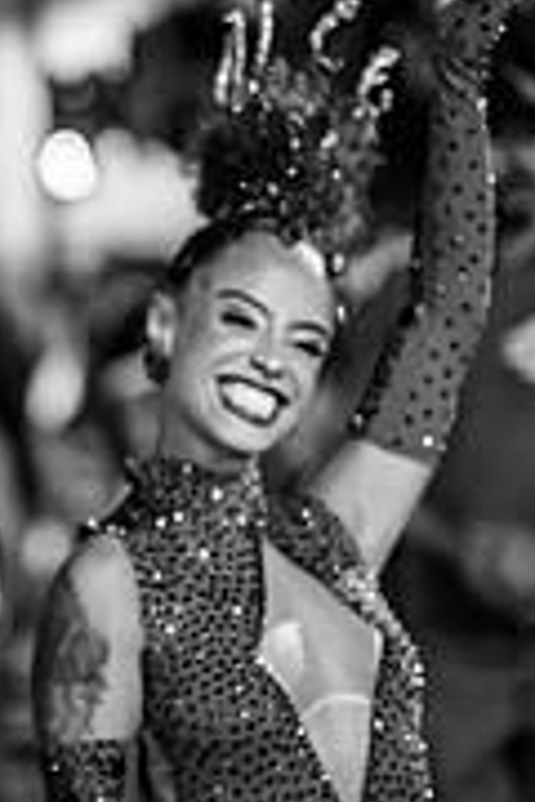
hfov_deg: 10.9
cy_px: 526
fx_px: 2786
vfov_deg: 16.4
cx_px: 9
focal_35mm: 125
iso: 2000
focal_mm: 50
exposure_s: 1/320
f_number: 1.2
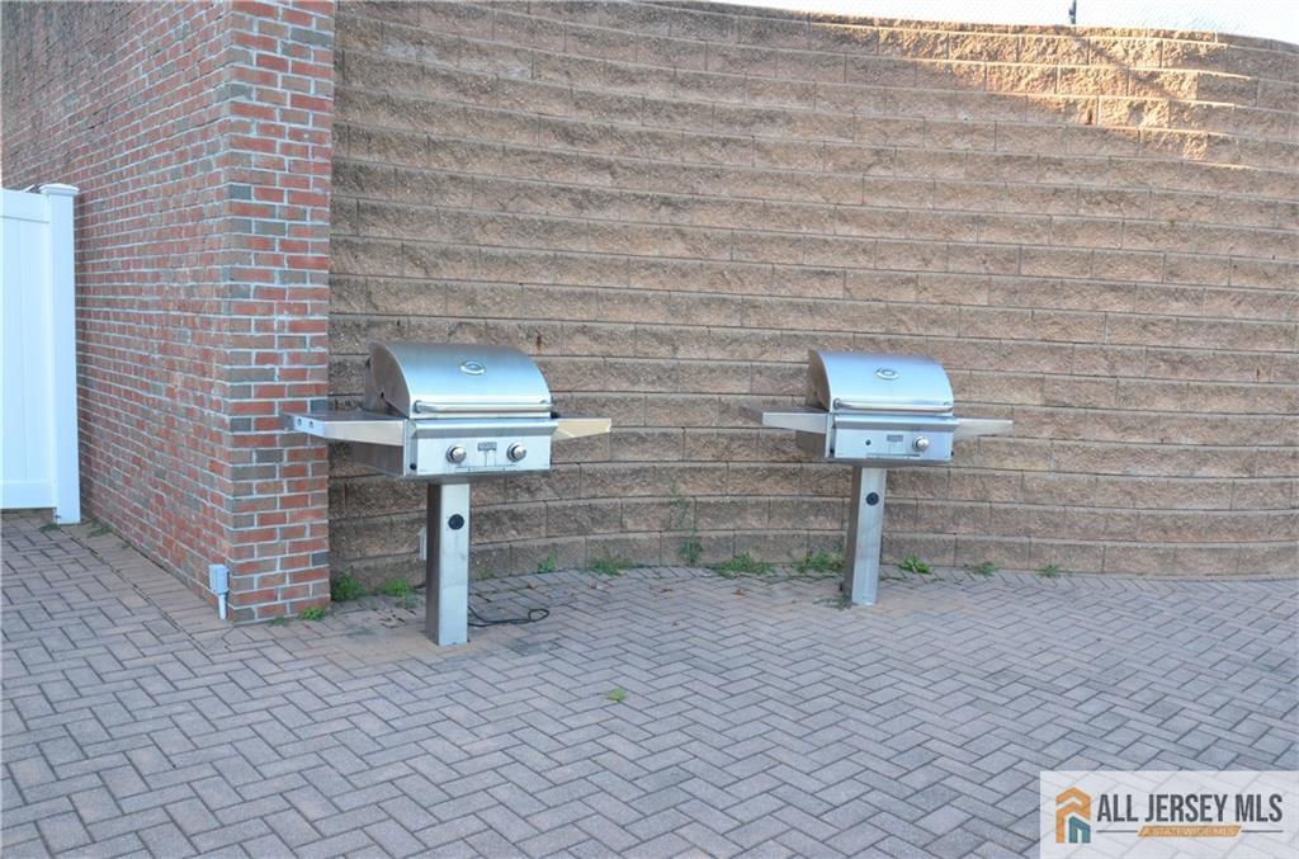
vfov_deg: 47.7
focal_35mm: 27
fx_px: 972
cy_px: 430
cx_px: 650
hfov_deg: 67.5
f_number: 9
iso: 1600
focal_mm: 18
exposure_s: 1/320
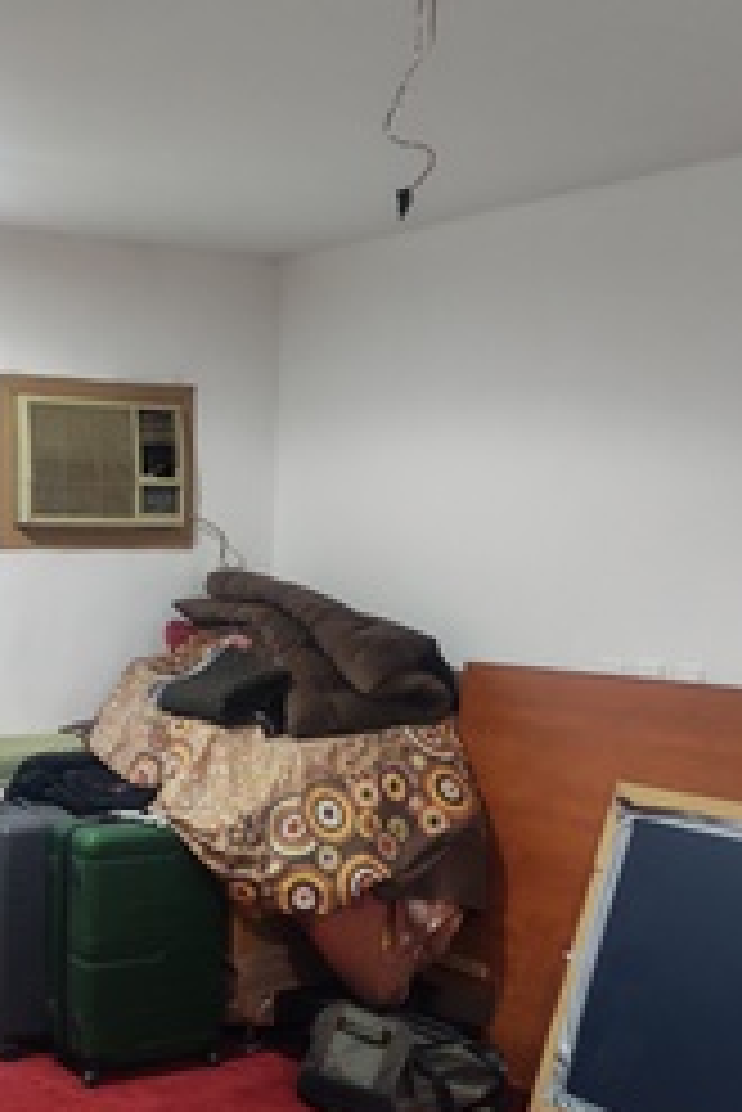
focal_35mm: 52
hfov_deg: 25.3
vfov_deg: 38.1
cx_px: 83
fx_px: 1605
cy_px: 628
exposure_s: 1/50
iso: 1000
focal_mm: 6.12
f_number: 1.9
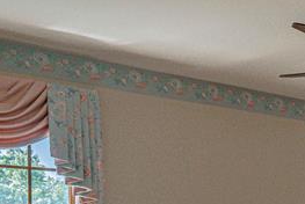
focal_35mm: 66
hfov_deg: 25.2
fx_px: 560
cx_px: 423
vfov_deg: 19.2
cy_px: 261
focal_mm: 16
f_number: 4
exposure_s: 1/3200
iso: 1600
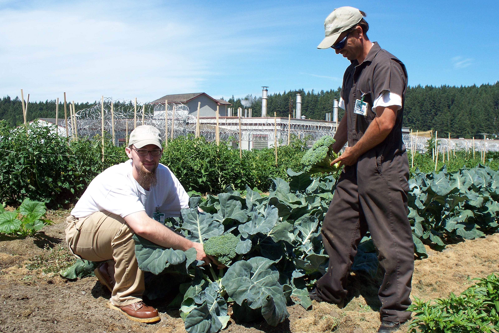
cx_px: 247
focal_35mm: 38
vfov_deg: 35.1
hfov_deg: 50.7
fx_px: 527
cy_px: 167
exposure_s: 1/400
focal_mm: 7.54
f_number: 5
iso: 80
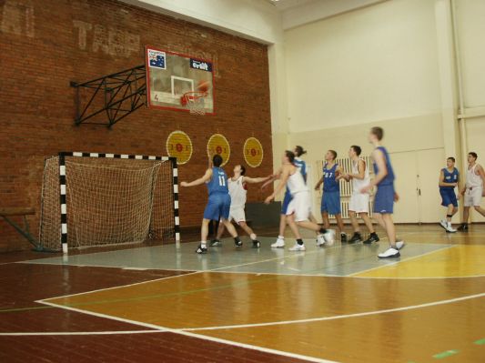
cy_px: 182
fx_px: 490
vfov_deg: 40.7
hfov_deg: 52.7
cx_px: 242
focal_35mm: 35
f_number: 3
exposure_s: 1/45
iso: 200
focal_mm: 7.19
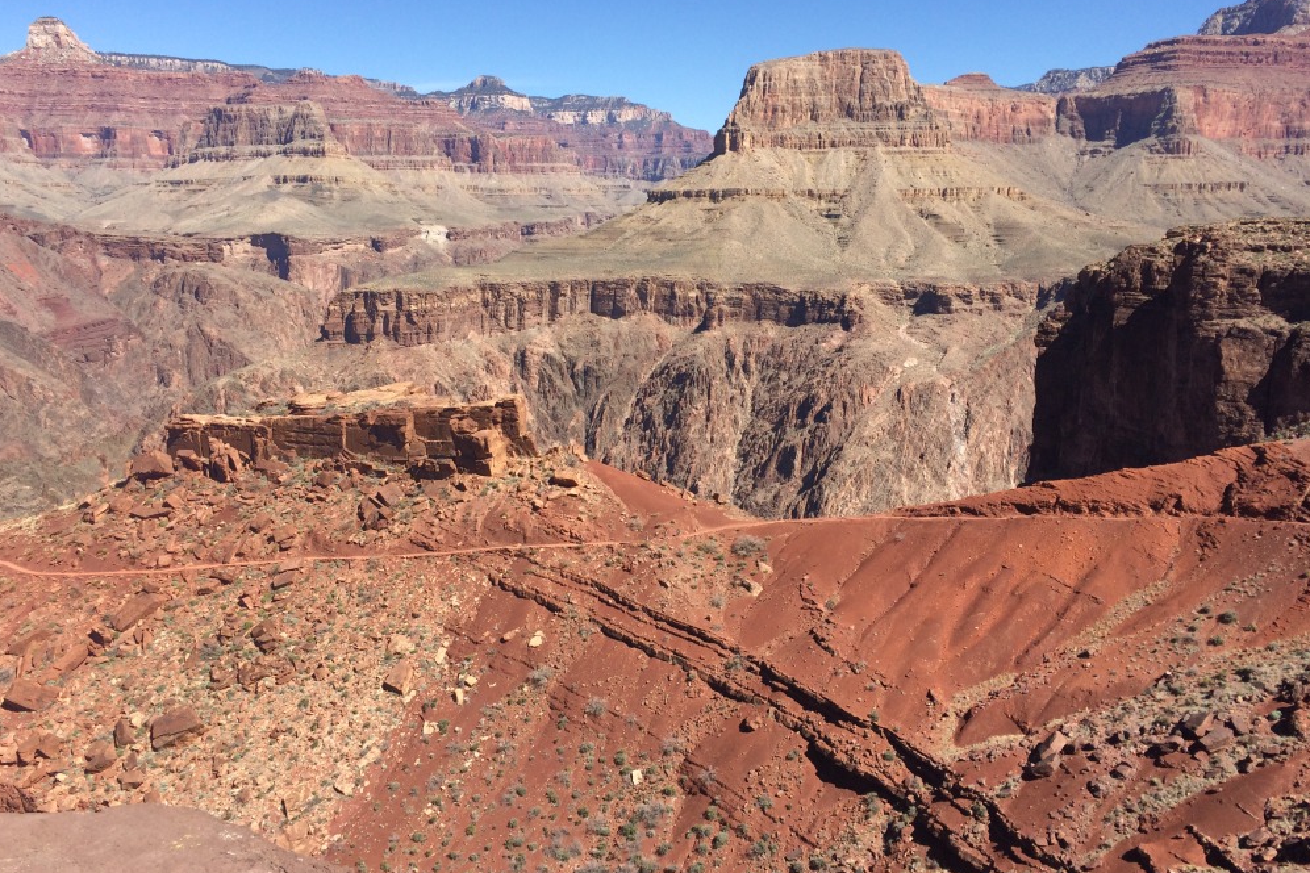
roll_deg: +0.6
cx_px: 652
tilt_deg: -12.1
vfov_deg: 42.3
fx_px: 1128
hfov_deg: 60.3
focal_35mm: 31
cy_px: 446
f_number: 2.2
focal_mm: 4.15
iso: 32
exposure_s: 1/1709
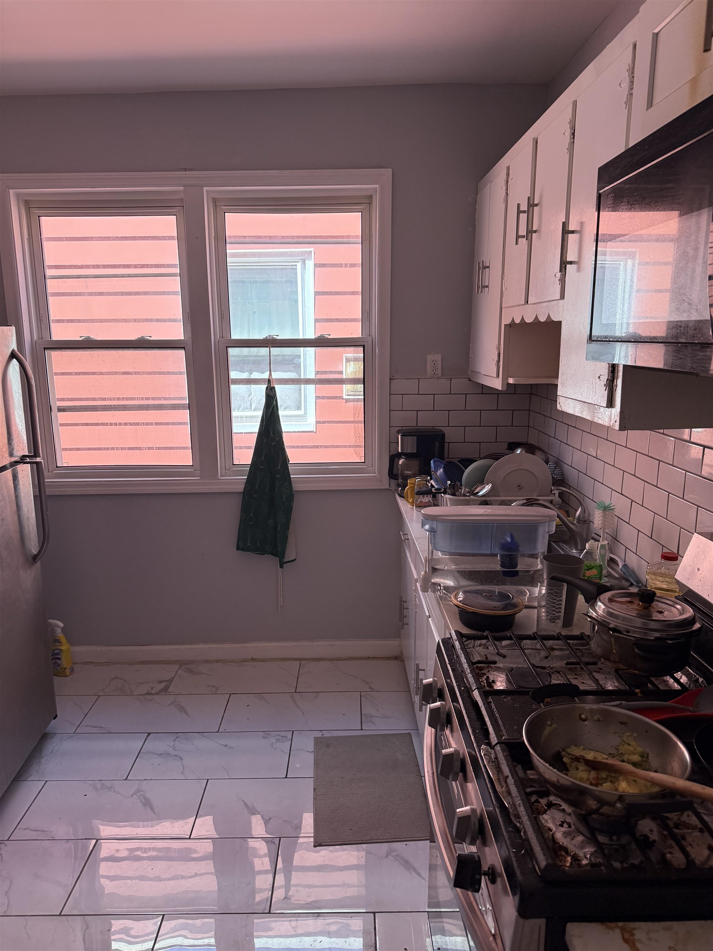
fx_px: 659
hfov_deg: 56.8
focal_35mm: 24
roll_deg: +0.3
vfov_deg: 71.6
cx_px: 356
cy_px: 476
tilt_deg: -11.1
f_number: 1.78
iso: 160
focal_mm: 6.76
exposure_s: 1/234
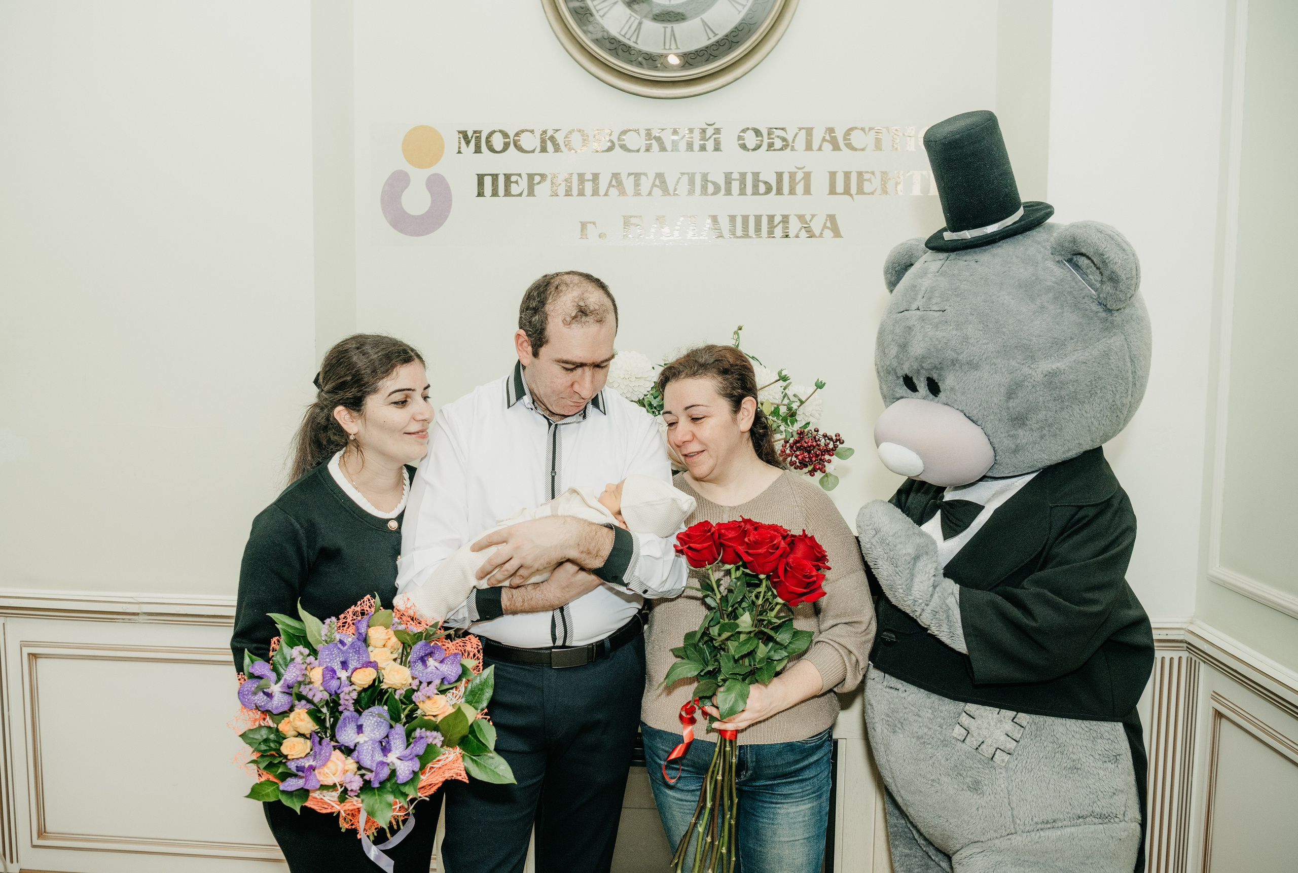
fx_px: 1119
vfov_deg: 42.6
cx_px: 586
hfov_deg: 60.1
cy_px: 466
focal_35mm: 31
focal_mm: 28
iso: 320
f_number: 4.5
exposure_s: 1/160
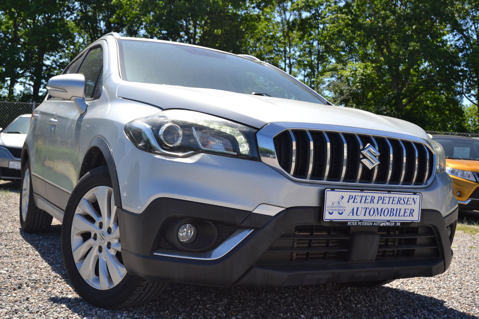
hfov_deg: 49.6
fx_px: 519
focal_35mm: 39
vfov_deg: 34.2
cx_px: 240
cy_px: 160
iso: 100
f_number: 8
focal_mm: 26
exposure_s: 1/250
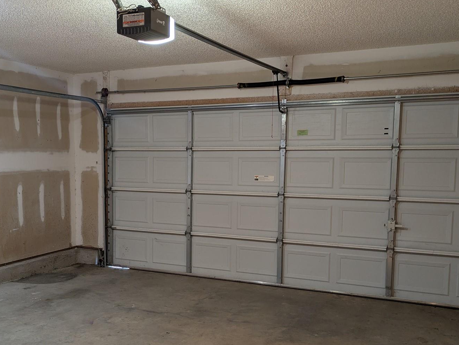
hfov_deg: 47.6
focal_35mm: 39
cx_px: 186
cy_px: 212
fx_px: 517
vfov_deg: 36.7
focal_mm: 5.43
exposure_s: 1/24
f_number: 1.89
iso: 175
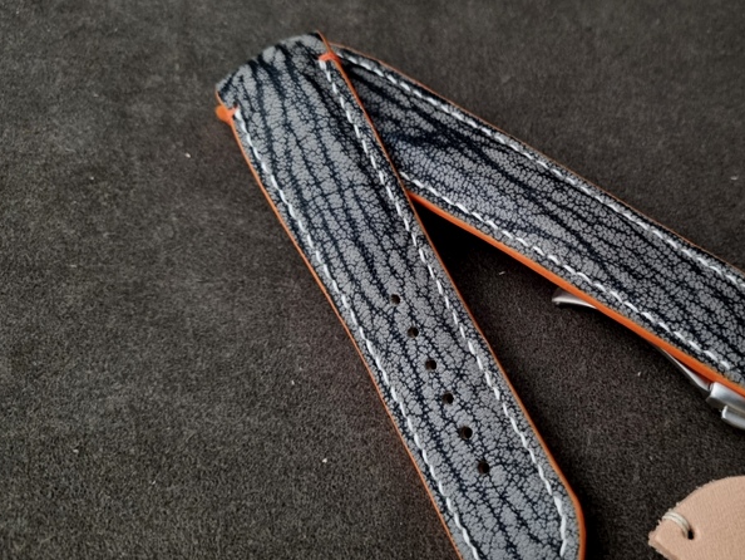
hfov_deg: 51.8
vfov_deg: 40.7
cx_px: 487
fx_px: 754
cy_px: 294
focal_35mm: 35
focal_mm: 5.4
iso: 1000
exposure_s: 1/25
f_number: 1.8
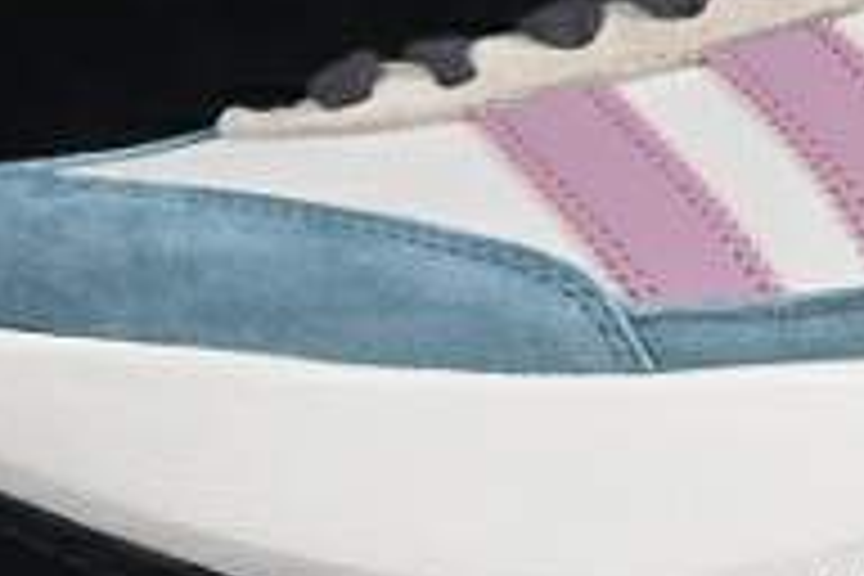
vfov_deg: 4.8
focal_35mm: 285
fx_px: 6839
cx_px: 976
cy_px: 32
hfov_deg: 7.2
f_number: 8
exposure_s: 1/80
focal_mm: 50
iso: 160
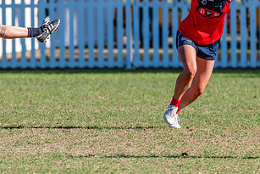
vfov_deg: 1.3
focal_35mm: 1037
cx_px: 55
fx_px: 7493
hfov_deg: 2.0
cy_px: 57
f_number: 7.1
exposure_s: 1/1600
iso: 800
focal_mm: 420
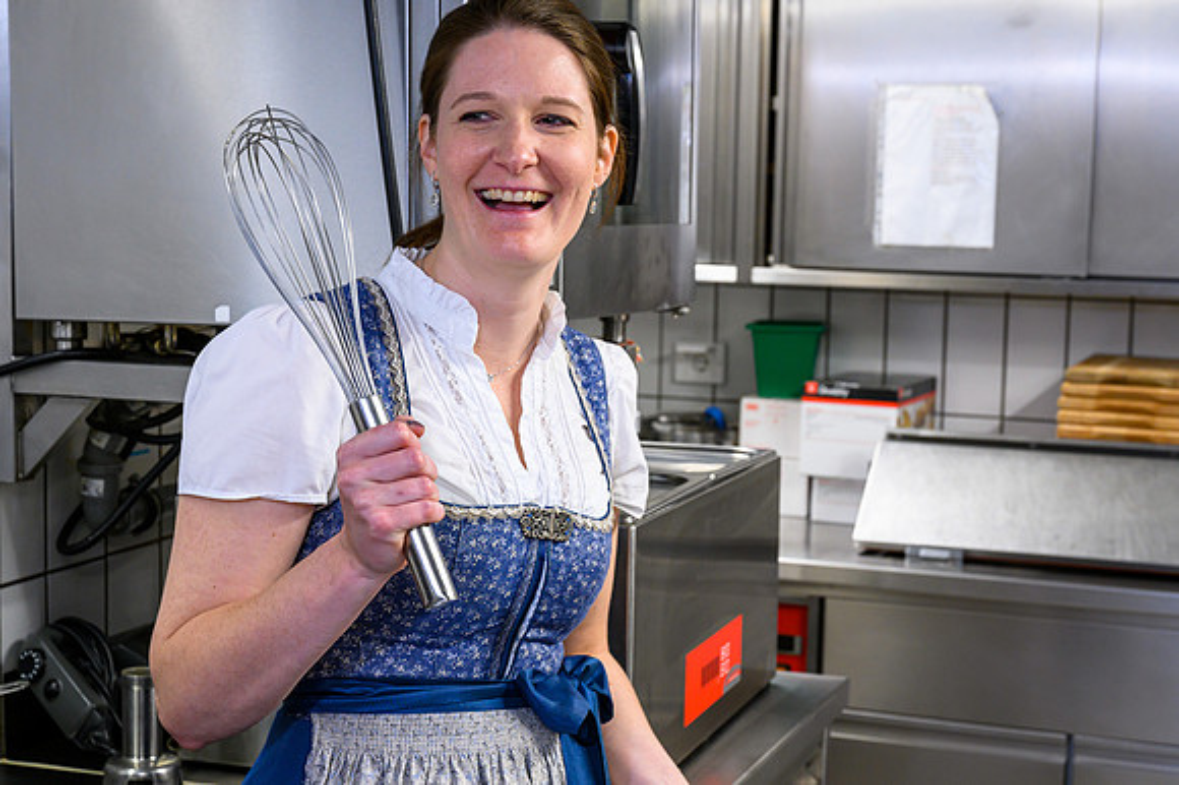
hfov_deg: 32.8
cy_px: 444
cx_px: 596
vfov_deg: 22.1
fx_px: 2005
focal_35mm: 61
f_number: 7.1
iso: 800
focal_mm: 54
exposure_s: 1/60
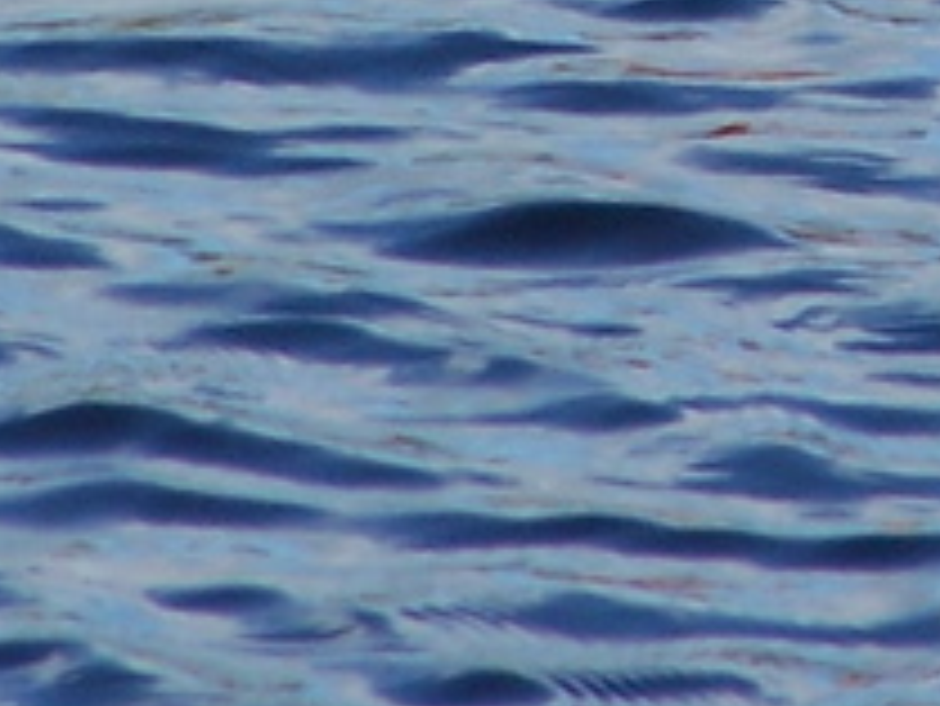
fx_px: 57140
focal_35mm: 2103
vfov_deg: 0.7
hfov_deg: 0.9
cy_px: -733
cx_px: 1385
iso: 80
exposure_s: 1/500
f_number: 3.6
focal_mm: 60.8
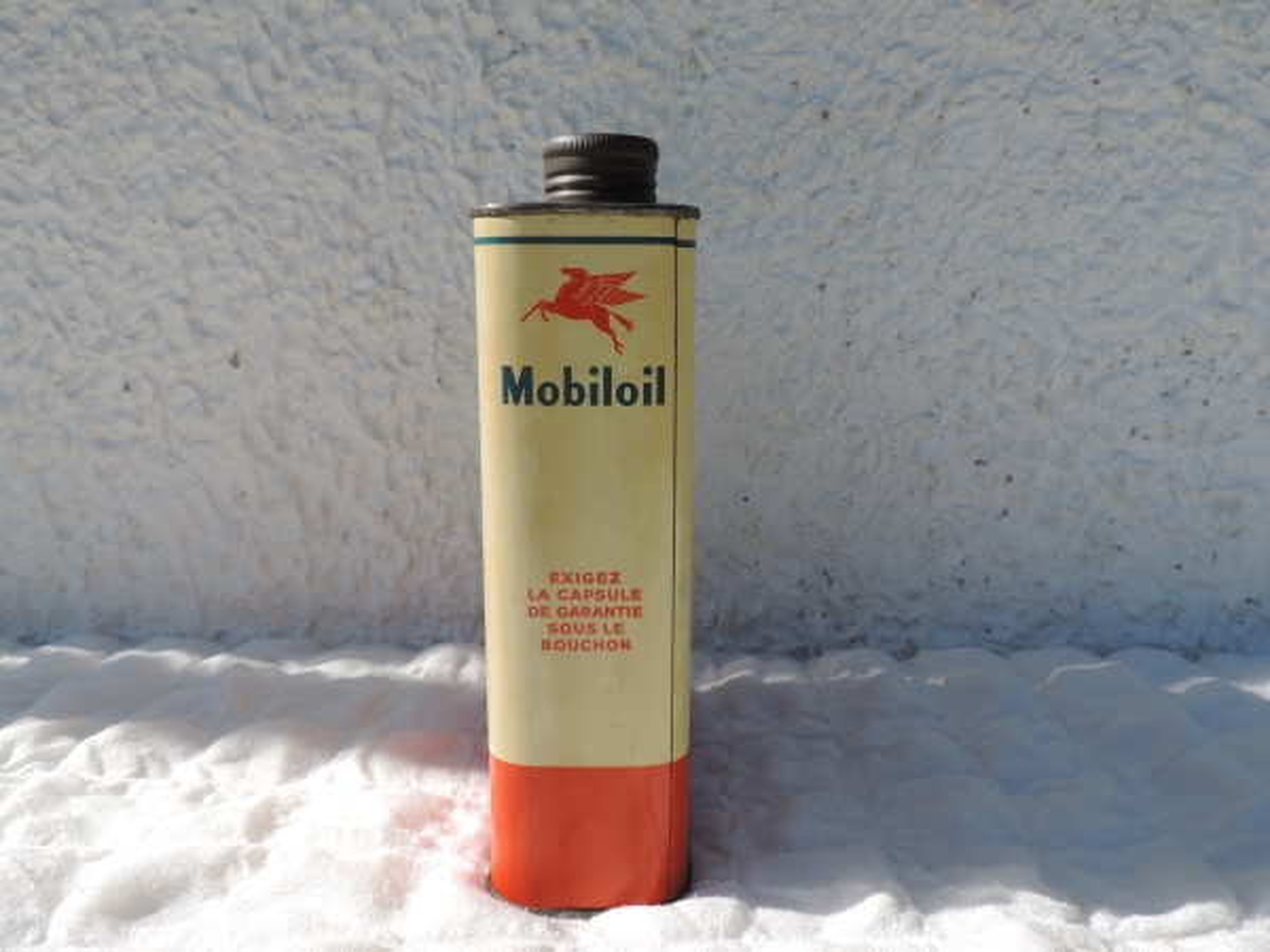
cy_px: 476
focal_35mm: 28
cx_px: 635
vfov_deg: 49.7
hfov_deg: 63.4
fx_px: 1027
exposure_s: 1/1250
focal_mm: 4.9
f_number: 3.1
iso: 80
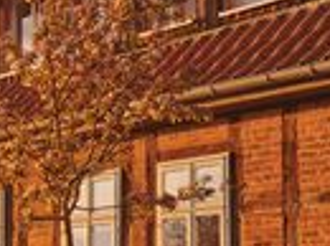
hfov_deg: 15.7
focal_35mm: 125
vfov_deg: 11.7
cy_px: 226
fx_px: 1189
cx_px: 63
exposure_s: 1/296
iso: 50
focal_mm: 5.58
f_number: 1.8
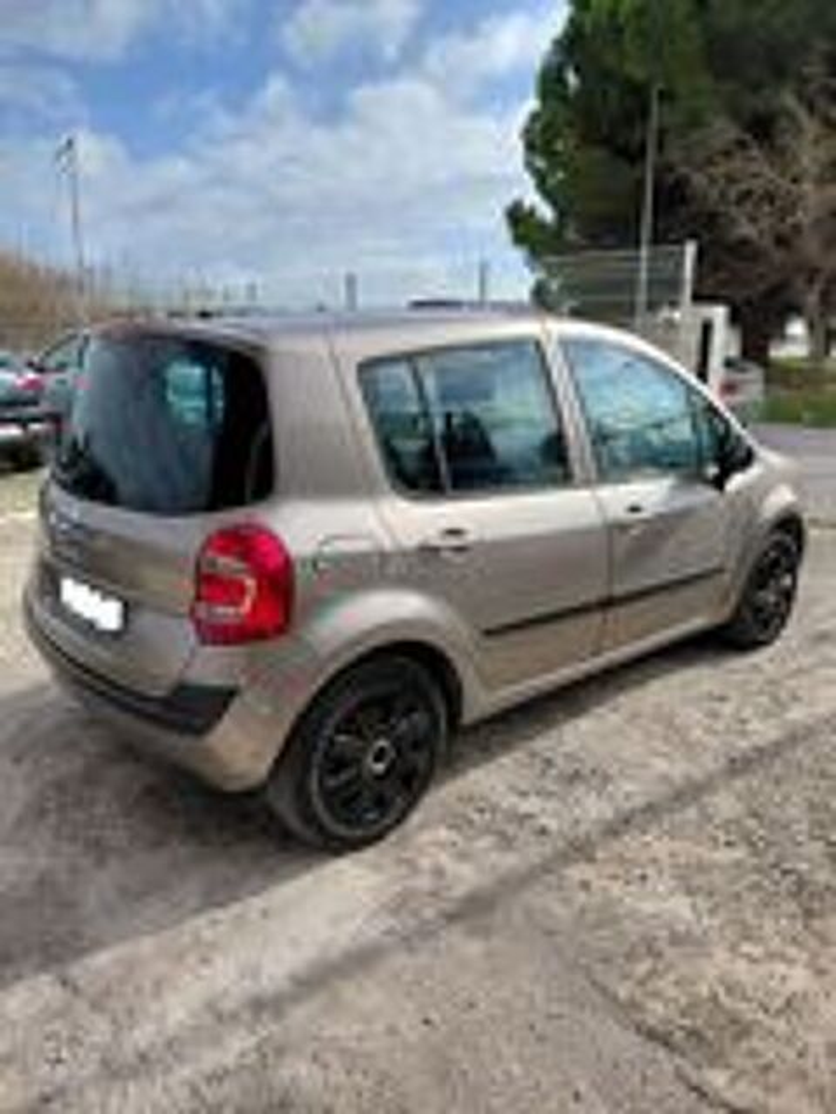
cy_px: 557
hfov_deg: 54.9
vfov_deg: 69.4
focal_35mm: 25
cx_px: 418
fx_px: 805
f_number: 1.8
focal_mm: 4.69
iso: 50
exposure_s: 1/2326
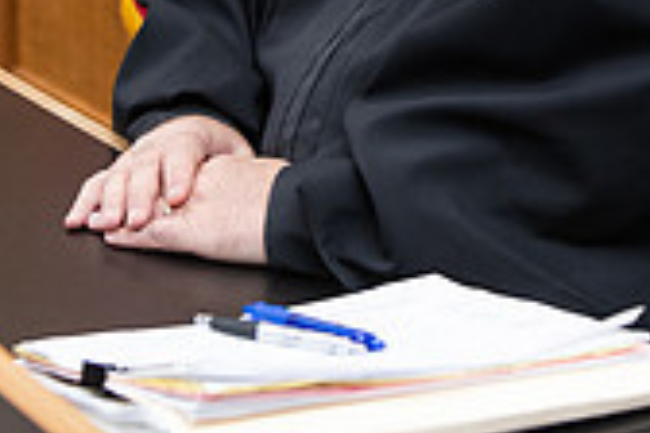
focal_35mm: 131
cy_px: -203
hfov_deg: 15.6
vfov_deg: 10.2
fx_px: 2365
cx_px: 515
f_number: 3.5
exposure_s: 1/200
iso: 1250
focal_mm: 38
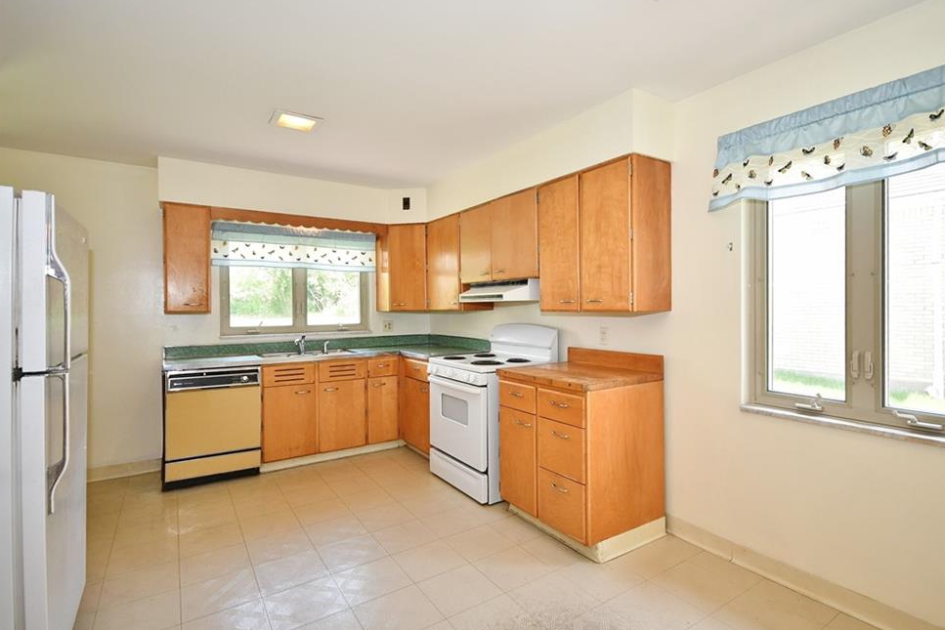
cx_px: 494
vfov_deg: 67.4
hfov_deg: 89.9
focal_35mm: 18
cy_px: 304
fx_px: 473
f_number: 4.2
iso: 800
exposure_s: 1/80
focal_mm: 11.5
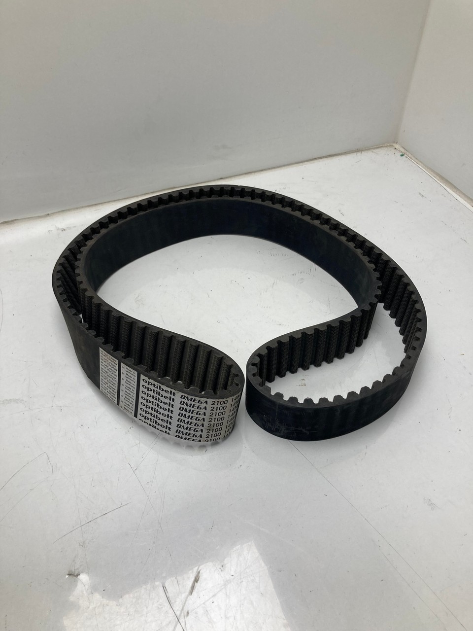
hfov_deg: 49.7
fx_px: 510
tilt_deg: -46.4
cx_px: 236
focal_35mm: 28
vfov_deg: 63.4
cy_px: 316
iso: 32
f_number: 1.8
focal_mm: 3.99
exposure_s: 1/100
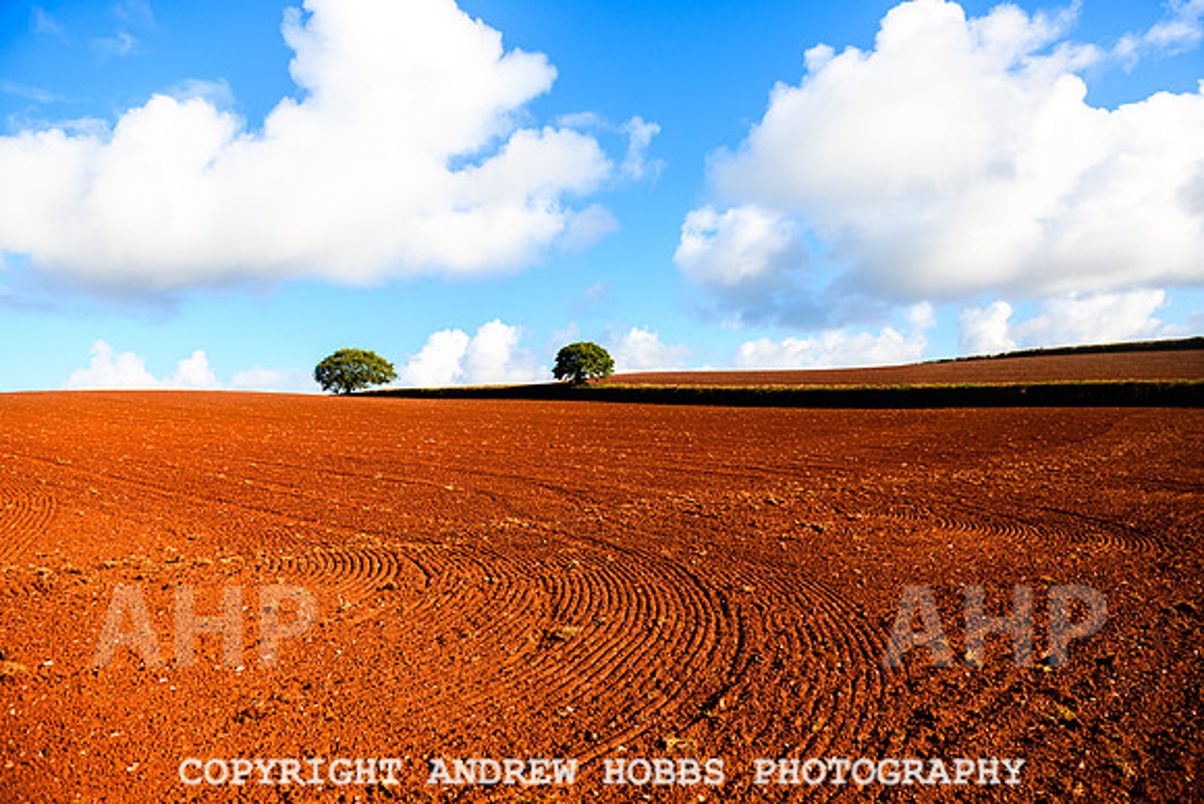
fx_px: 803
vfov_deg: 53.2
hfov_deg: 73.7
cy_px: 402
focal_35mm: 24
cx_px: 602
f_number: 4.5
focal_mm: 24
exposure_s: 1/1250
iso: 64
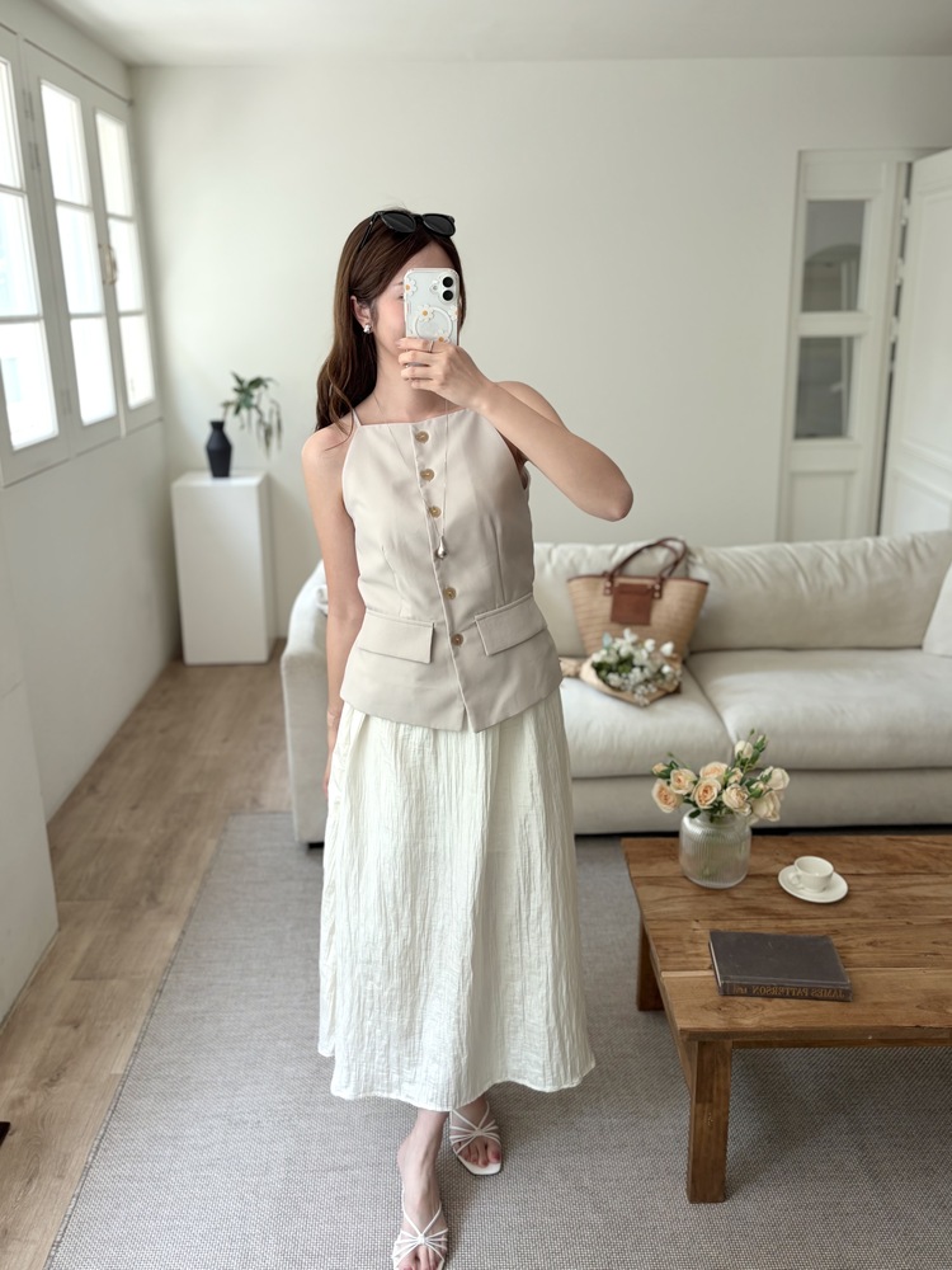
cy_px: 635
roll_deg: +1.1
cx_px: 476
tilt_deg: -16.0
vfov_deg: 67.3
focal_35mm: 26
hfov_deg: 53.1
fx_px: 953
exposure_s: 1/122
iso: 64
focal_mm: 5.96
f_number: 1.6
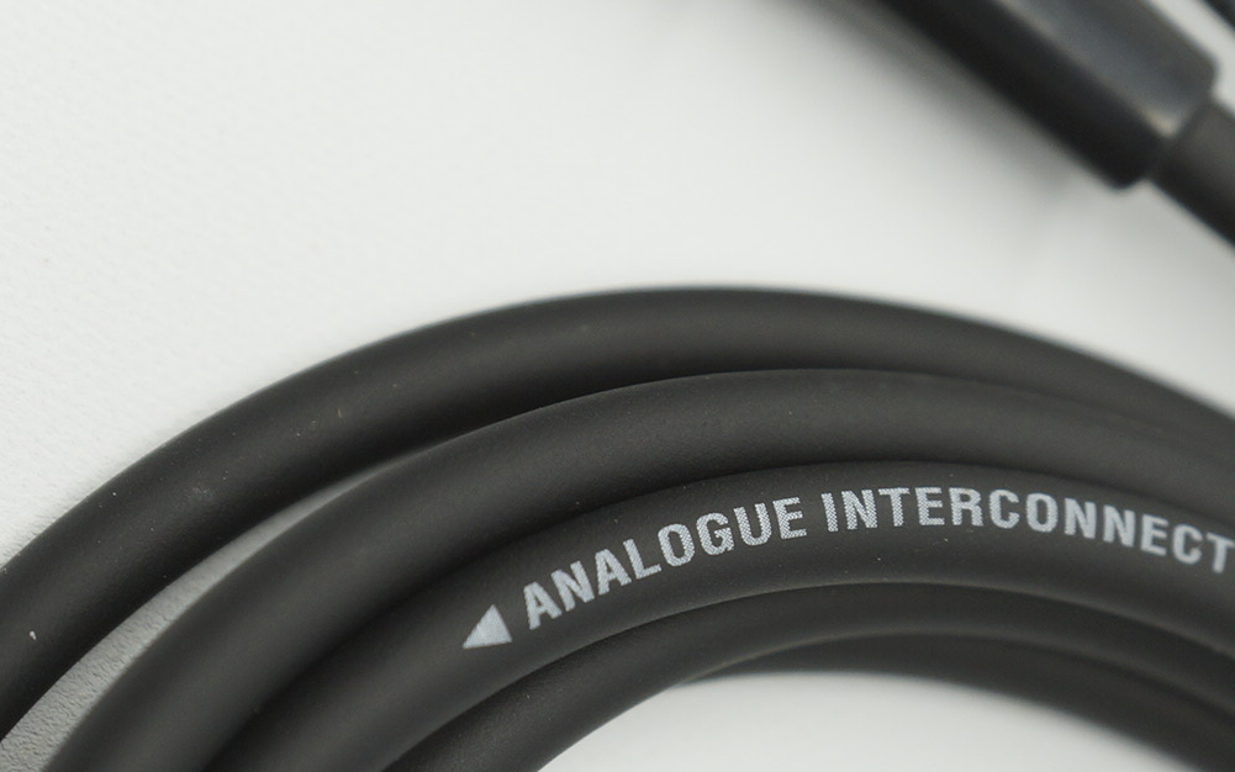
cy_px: 496
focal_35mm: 207
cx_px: 880
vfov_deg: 6.4
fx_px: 6953
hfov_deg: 10.1
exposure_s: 1/100
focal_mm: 45
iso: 100
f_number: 4
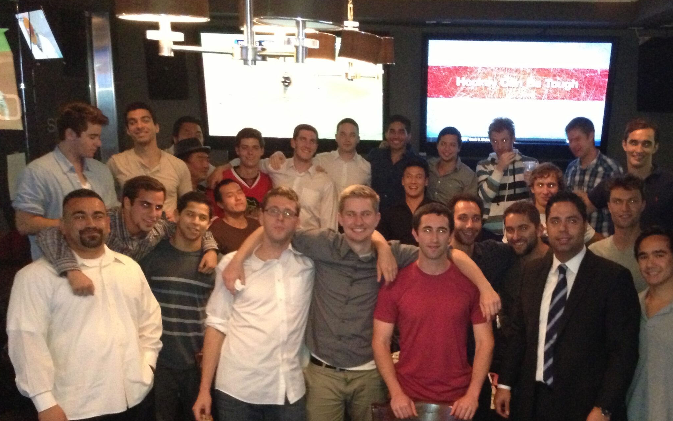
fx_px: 807
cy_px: 268
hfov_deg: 44.9
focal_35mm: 44
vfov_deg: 29.1
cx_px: 422
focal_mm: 4.13
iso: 800
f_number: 2.4
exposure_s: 1/16
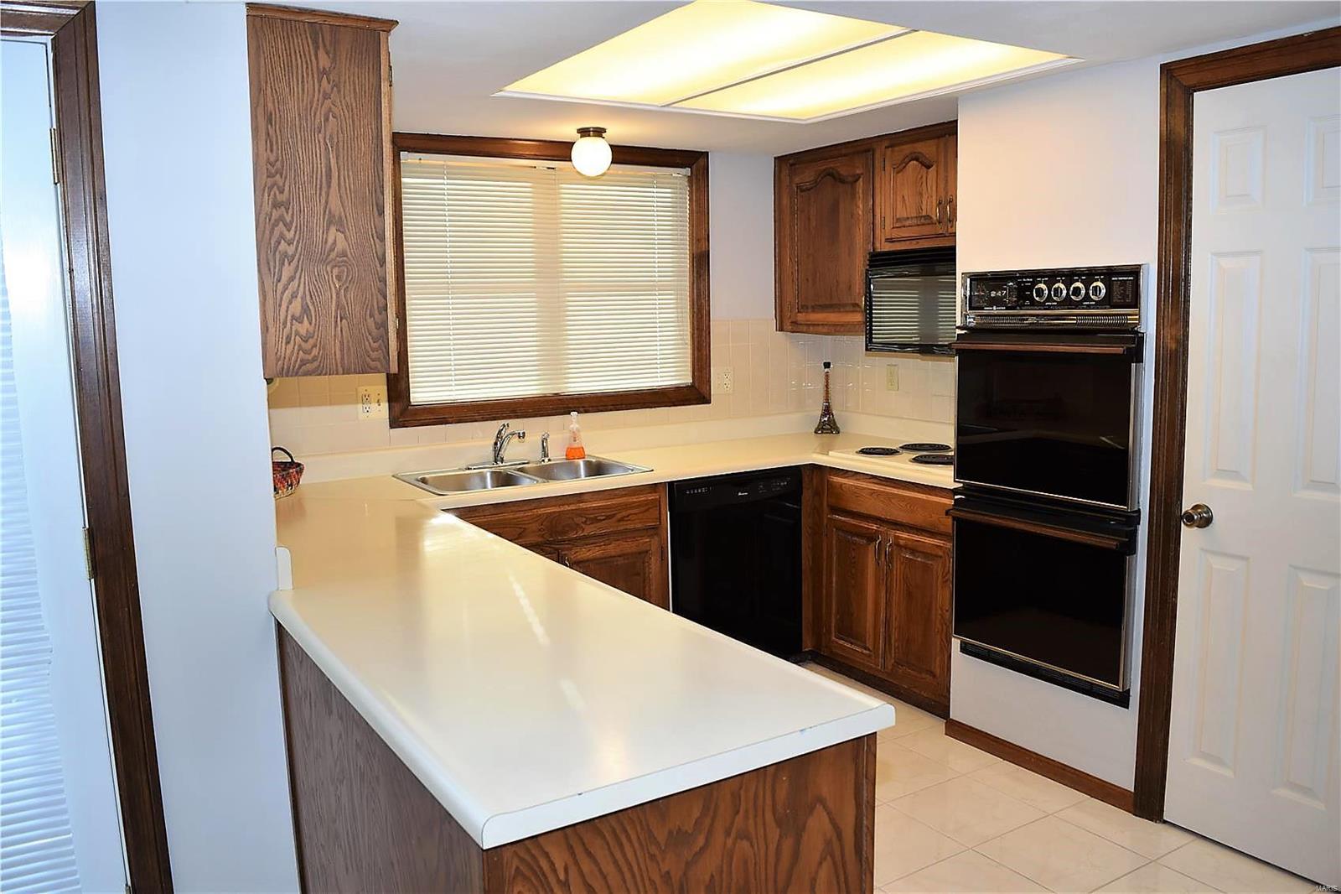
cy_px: 447
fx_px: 1005
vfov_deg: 47.9
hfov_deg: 67.4
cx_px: 670
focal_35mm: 27
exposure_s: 1/125
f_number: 5.6
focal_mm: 18
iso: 400
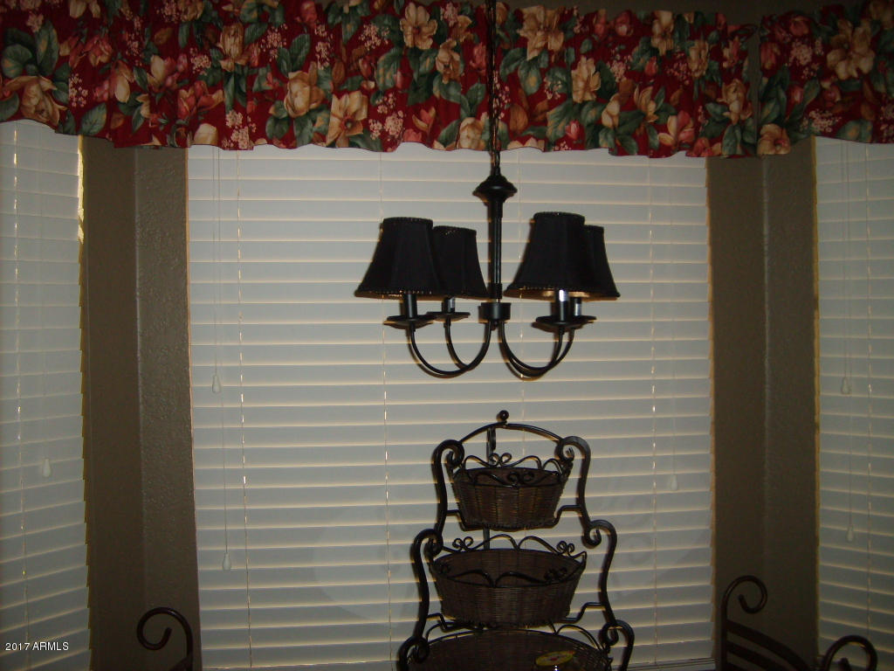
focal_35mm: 35
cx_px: 447
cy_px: 336
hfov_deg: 52.6
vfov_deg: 40.7
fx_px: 904
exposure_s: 1/45
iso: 100
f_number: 2.8
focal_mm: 5.8
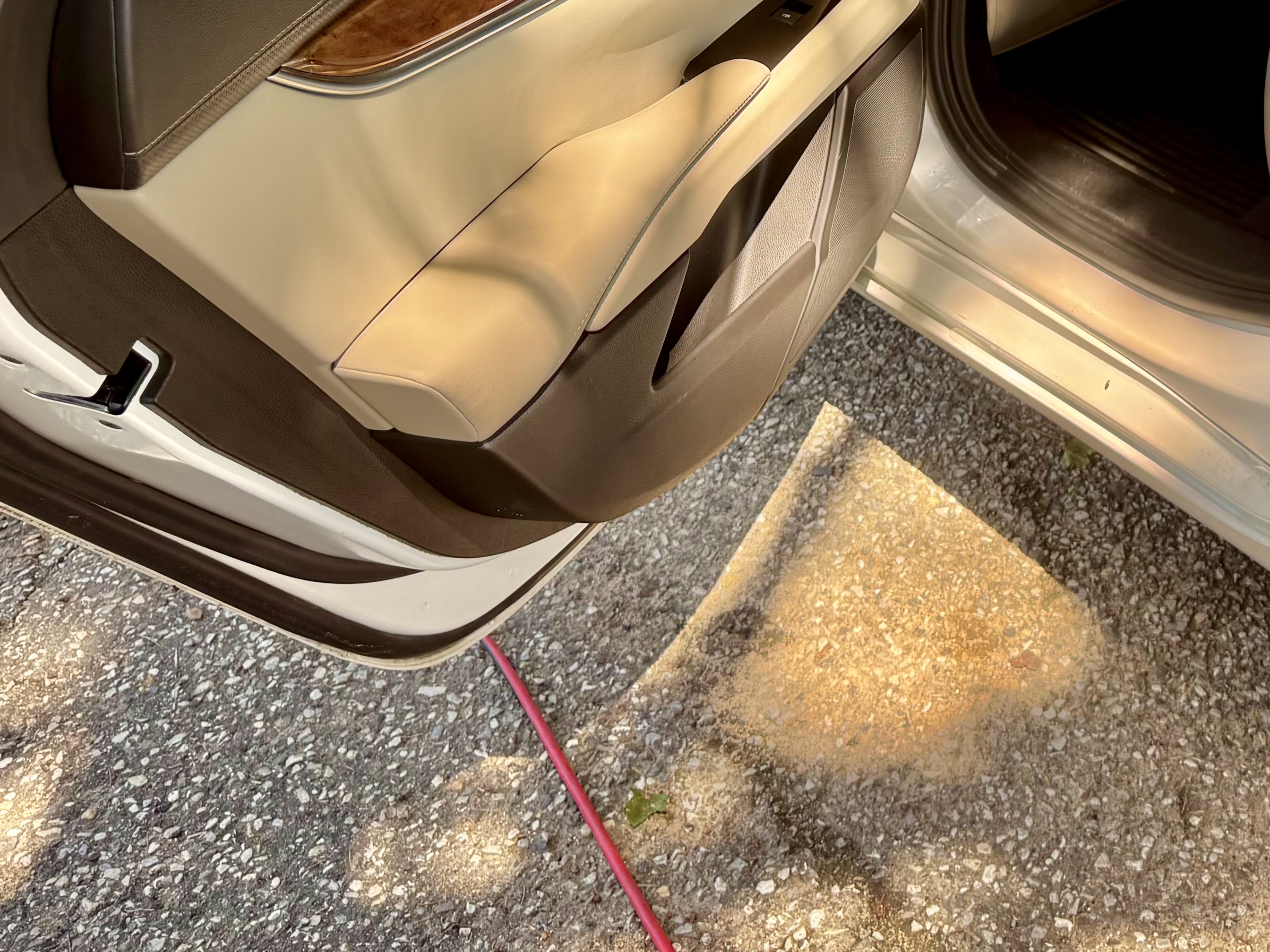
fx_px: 1871
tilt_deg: -27.2
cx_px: 1098
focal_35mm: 51
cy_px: -48
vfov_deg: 26.7
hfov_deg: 35.7
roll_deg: +1.6
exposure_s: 1/372
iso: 80
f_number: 1.78
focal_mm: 6.76
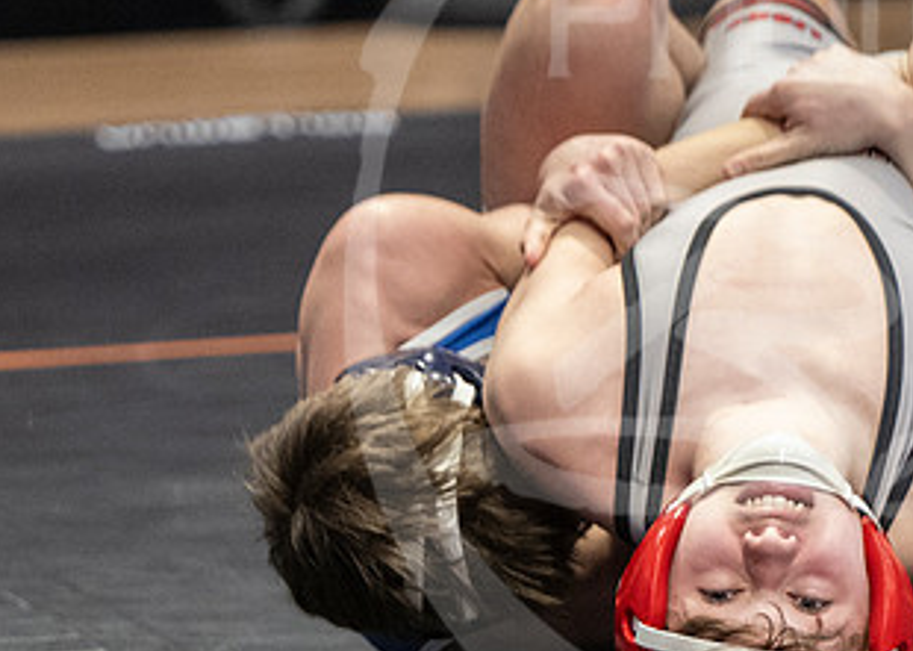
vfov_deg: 2.1
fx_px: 18113
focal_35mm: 699
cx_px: 558
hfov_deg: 2.9
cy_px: 878
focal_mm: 180
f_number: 2.8
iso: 3200
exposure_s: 1/1000
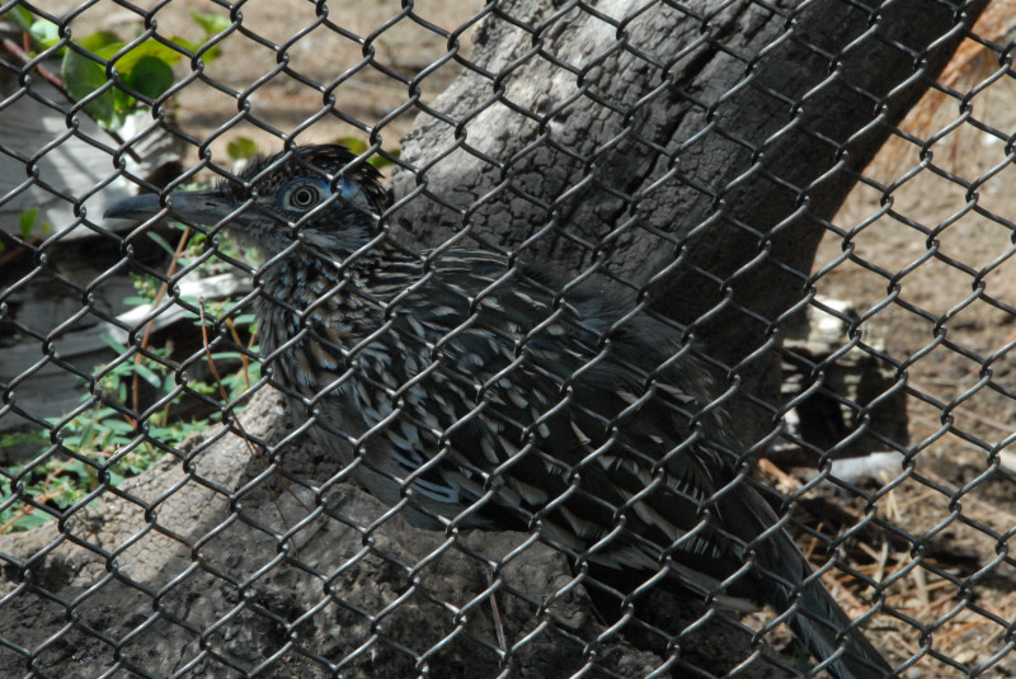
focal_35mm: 255
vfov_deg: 5.4
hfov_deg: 8.1
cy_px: 340
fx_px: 7203
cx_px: 508
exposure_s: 1/125
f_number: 20
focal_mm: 170
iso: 1100
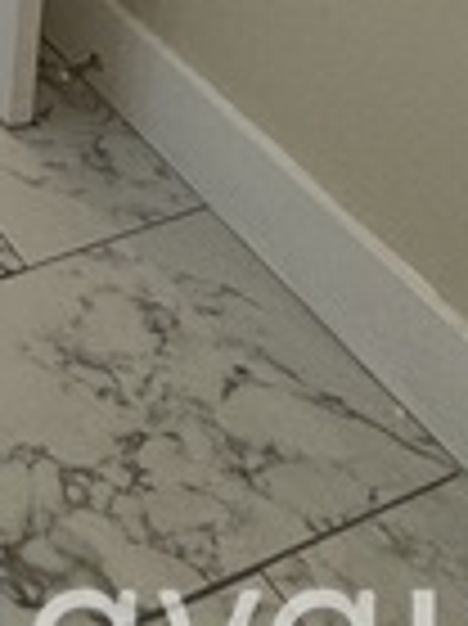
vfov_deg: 16.6
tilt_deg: -8.8
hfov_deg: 15.3
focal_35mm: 67
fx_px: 1210
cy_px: -768
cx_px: -580
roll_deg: +0.5
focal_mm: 2.22
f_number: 2.2
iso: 80
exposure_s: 1/120
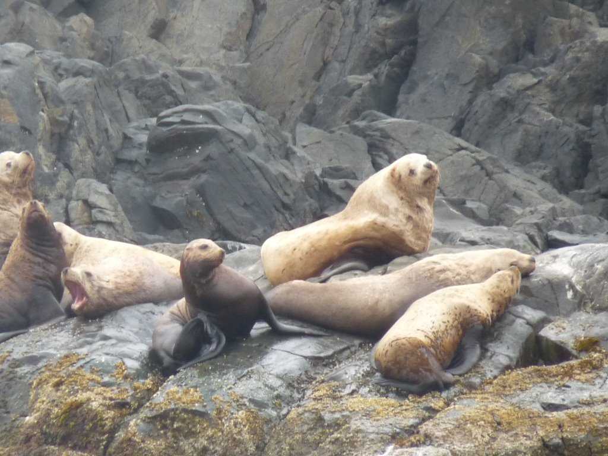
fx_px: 15211
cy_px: 228
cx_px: 304
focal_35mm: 866
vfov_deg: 1.7
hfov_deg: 2.3
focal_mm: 86.4
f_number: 4.4
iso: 200
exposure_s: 1/400
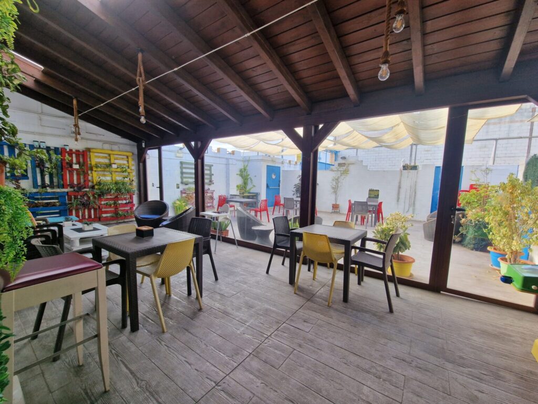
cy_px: 202
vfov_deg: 89.9
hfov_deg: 106.2
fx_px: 202
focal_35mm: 13
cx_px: 269
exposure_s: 1/100
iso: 50
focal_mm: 2.2
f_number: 2.2
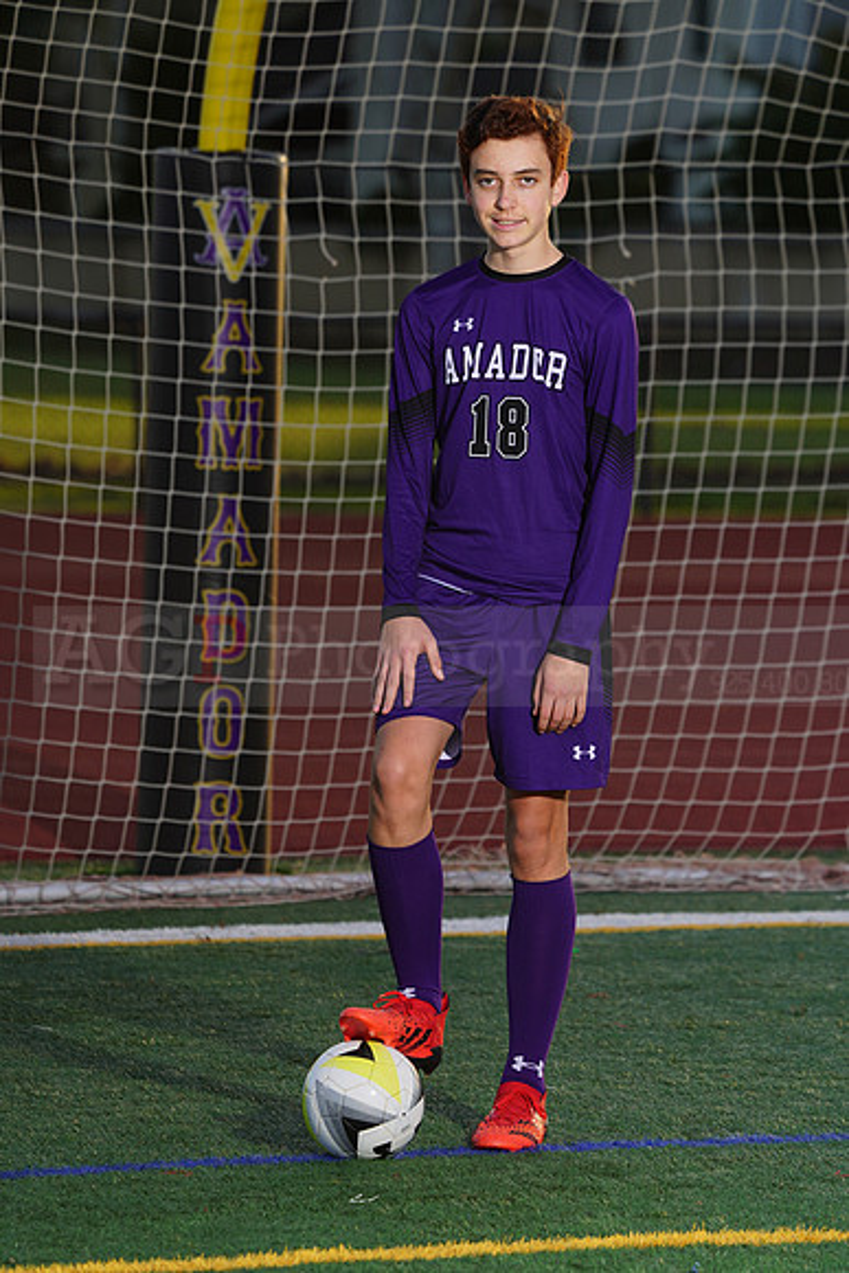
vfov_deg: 7.7
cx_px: 424
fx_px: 9474
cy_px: 636
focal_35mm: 268
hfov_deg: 5.1
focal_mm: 268
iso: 100
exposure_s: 1/200
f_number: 7.1
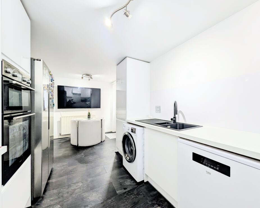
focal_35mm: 13
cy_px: 107
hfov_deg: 104.7
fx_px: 100
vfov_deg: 92.2
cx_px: 139
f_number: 1.7
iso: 54
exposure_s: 1/25.6
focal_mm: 2.02
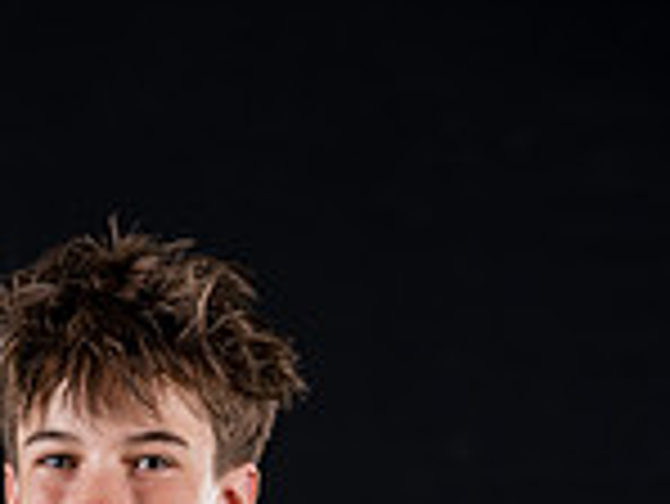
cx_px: 171
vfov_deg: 5.8
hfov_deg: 7.8
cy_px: 994
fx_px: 4901
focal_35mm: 253
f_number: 4
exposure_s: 1/160
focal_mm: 87
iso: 200
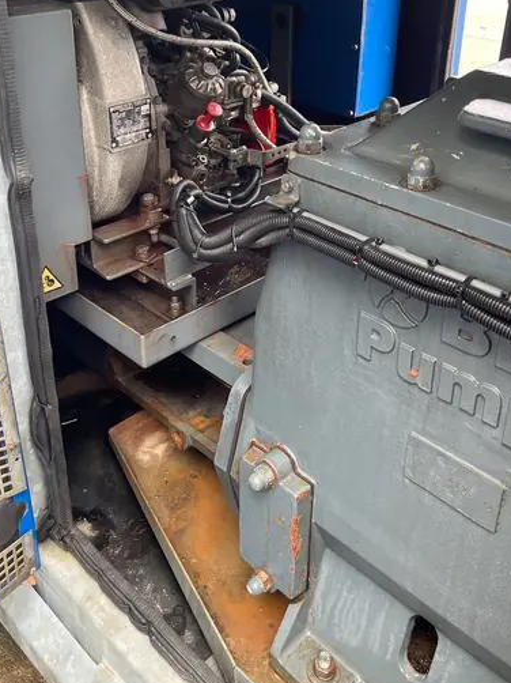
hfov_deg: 37.7
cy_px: 233
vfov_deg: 48.3
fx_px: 749
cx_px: 249
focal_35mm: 38
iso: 100
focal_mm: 5.1
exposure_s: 1/122
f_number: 1.6
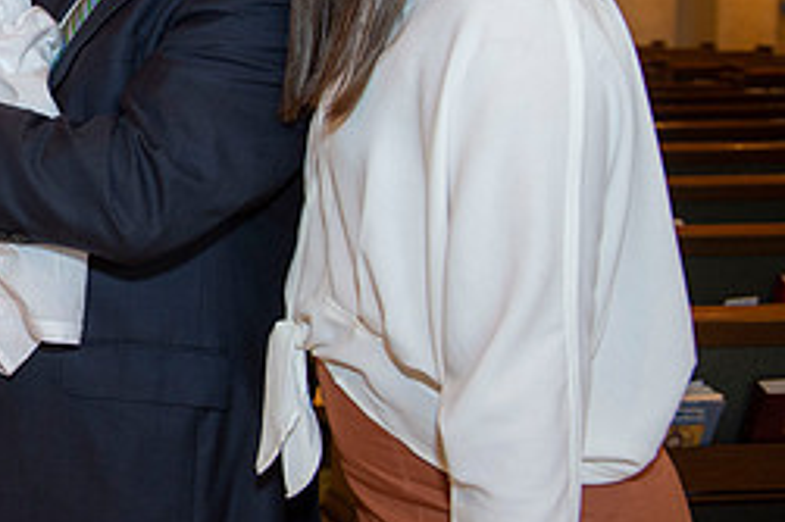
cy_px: 113
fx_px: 1612
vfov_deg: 18.3
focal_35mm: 74
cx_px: -100
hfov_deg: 25.2
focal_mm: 32
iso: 1000
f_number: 4
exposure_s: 1/100
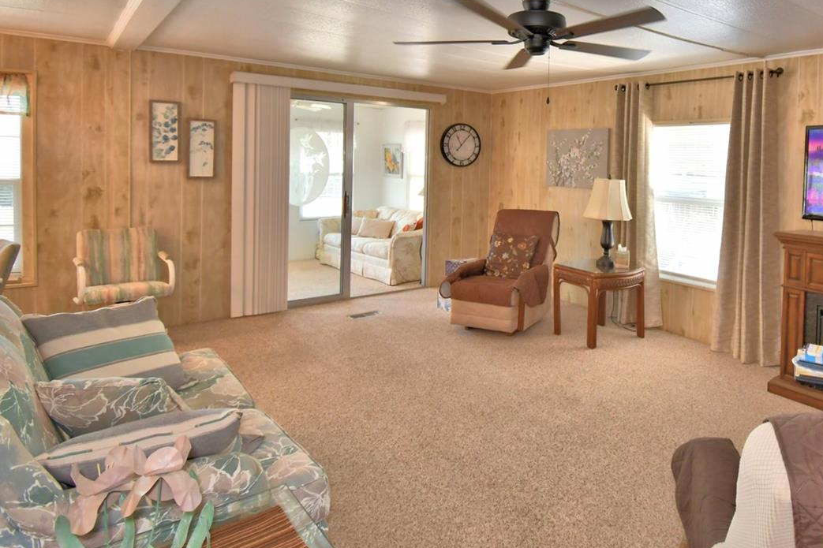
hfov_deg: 72.1
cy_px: 176
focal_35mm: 23
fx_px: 526
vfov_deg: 53.8
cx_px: 593
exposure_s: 1/30
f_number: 4.5
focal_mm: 10
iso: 200
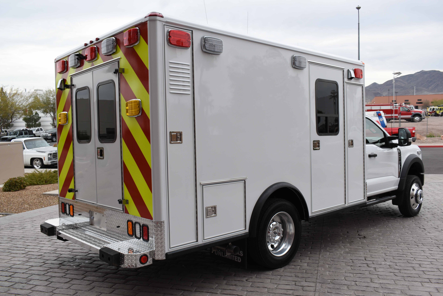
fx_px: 388
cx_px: 222
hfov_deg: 59.5
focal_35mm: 32
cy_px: 148
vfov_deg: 41.7
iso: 100
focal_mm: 21
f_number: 6.3
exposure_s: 1/160
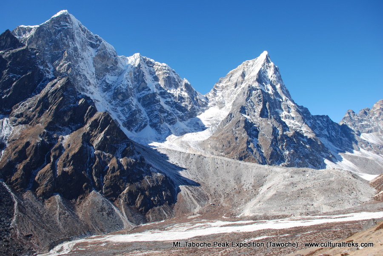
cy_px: 128
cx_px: 192
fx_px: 288
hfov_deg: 67.3
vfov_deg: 48.1
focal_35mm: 27
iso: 100
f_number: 7.1
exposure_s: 1/200
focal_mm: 18
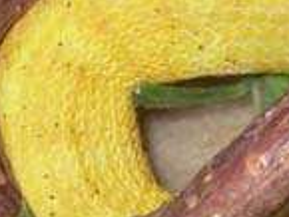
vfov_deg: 3.8
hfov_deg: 5.1
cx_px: 229
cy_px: 329
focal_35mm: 391
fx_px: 3267
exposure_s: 1/60.3
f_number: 3.5
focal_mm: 16.9
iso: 100
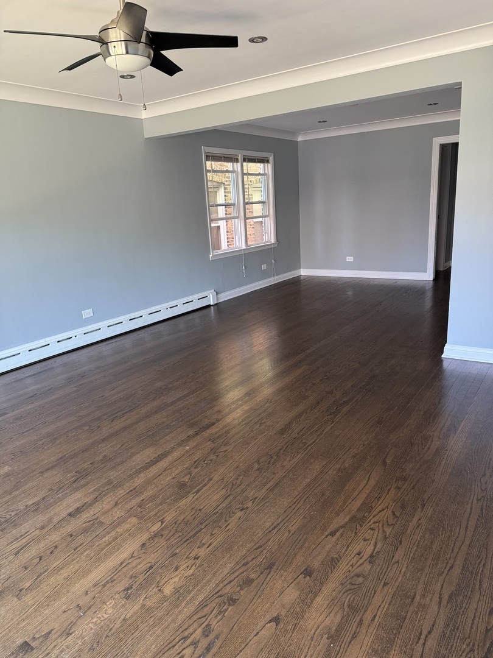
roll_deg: +3.3
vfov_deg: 71.6
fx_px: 456
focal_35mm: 24
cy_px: 329
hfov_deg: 56.8
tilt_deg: -15.2
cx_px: 246
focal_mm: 6.76
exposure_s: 1/105
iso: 200
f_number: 1.78
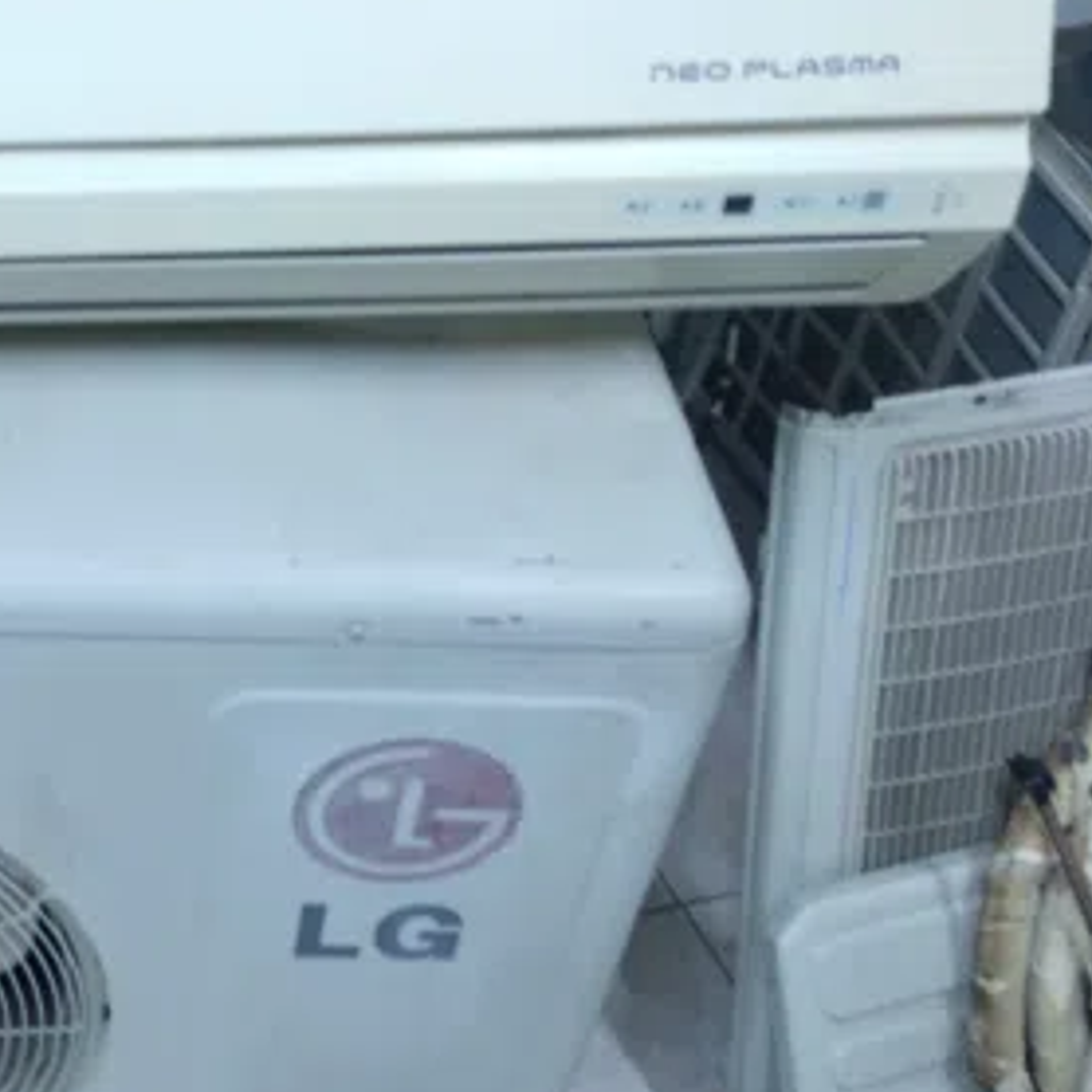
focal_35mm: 53
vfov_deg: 32.2
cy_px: 491
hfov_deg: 29.9
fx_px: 1892
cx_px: -12
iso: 369
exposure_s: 1/15285
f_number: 1.79
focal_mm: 4.74
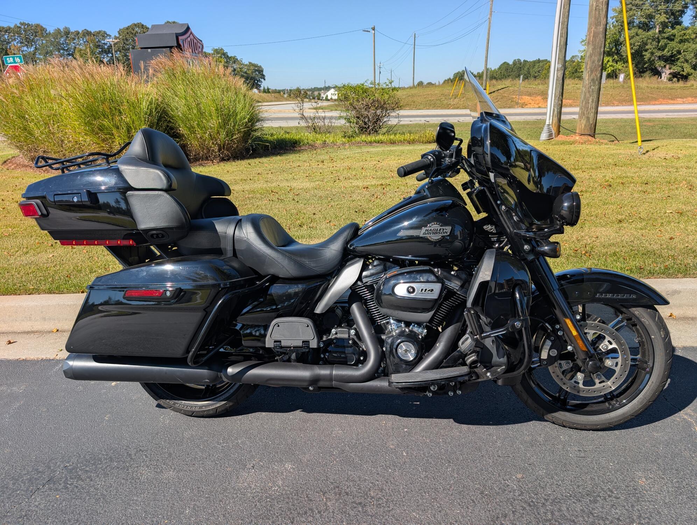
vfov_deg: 56.9
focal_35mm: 24
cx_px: 348
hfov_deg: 71.5
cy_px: 262
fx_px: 484
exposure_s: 1/810
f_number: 1.68
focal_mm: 6.9
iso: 19
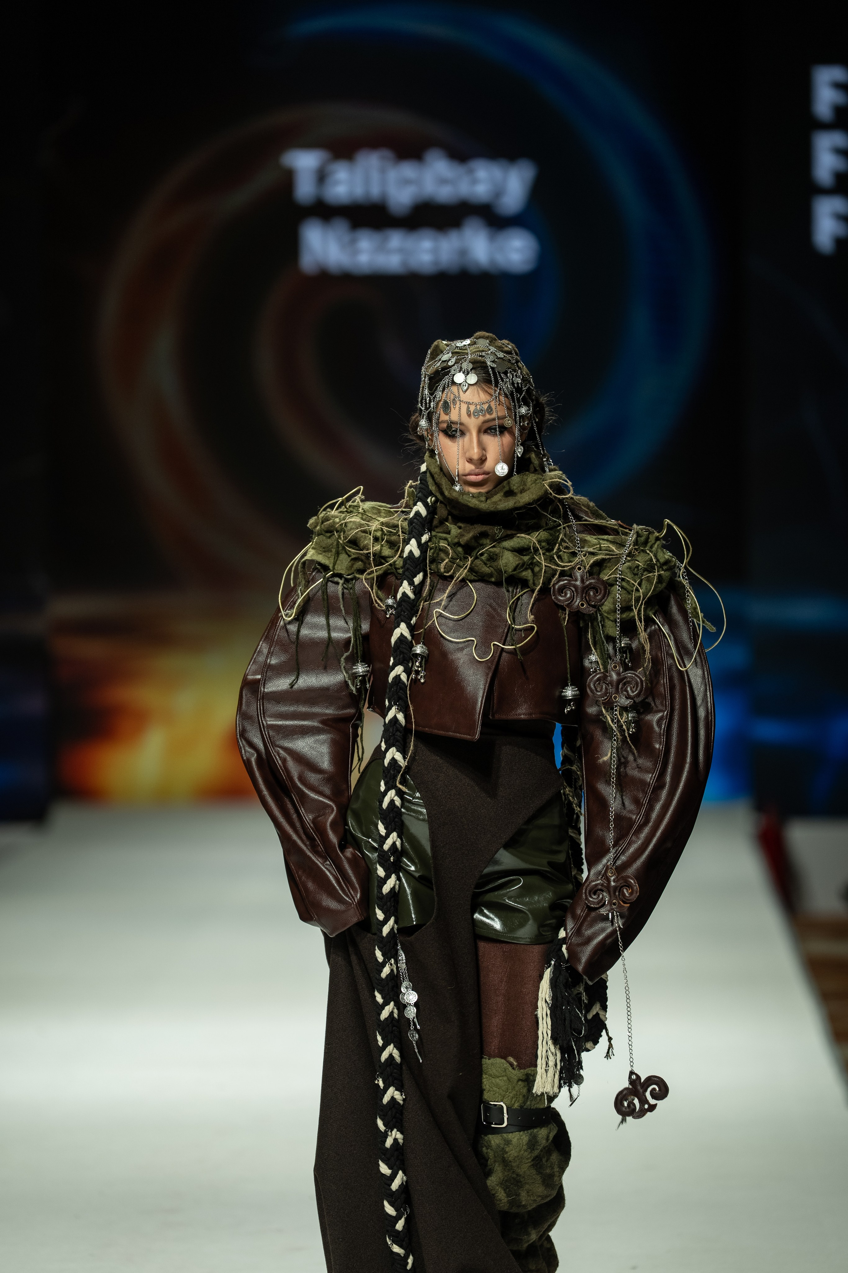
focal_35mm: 200
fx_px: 7066
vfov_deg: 10.3
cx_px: 424
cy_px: 636
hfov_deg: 6.9
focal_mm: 200
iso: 200
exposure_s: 1/250
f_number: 3.2
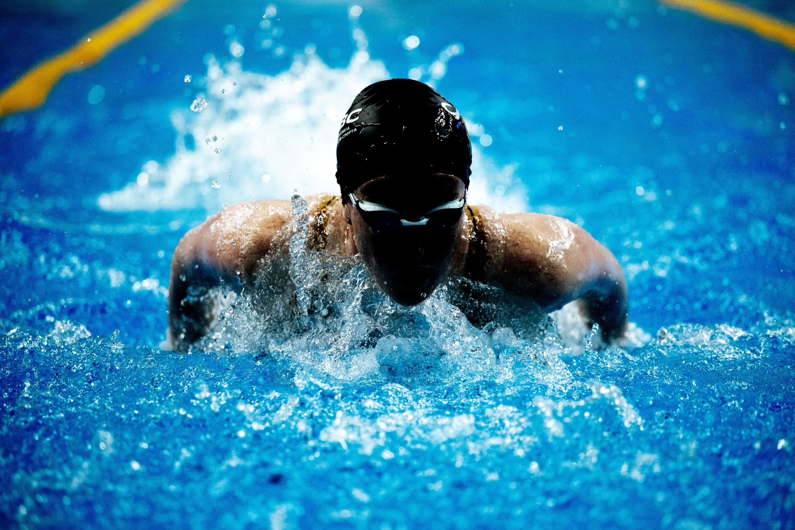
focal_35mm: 136
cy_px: 288
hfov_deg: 15.1
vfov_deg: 10.1
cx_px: 401
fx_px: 3000
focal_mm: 125
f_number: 2.8
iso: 3200
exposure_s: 1/1600
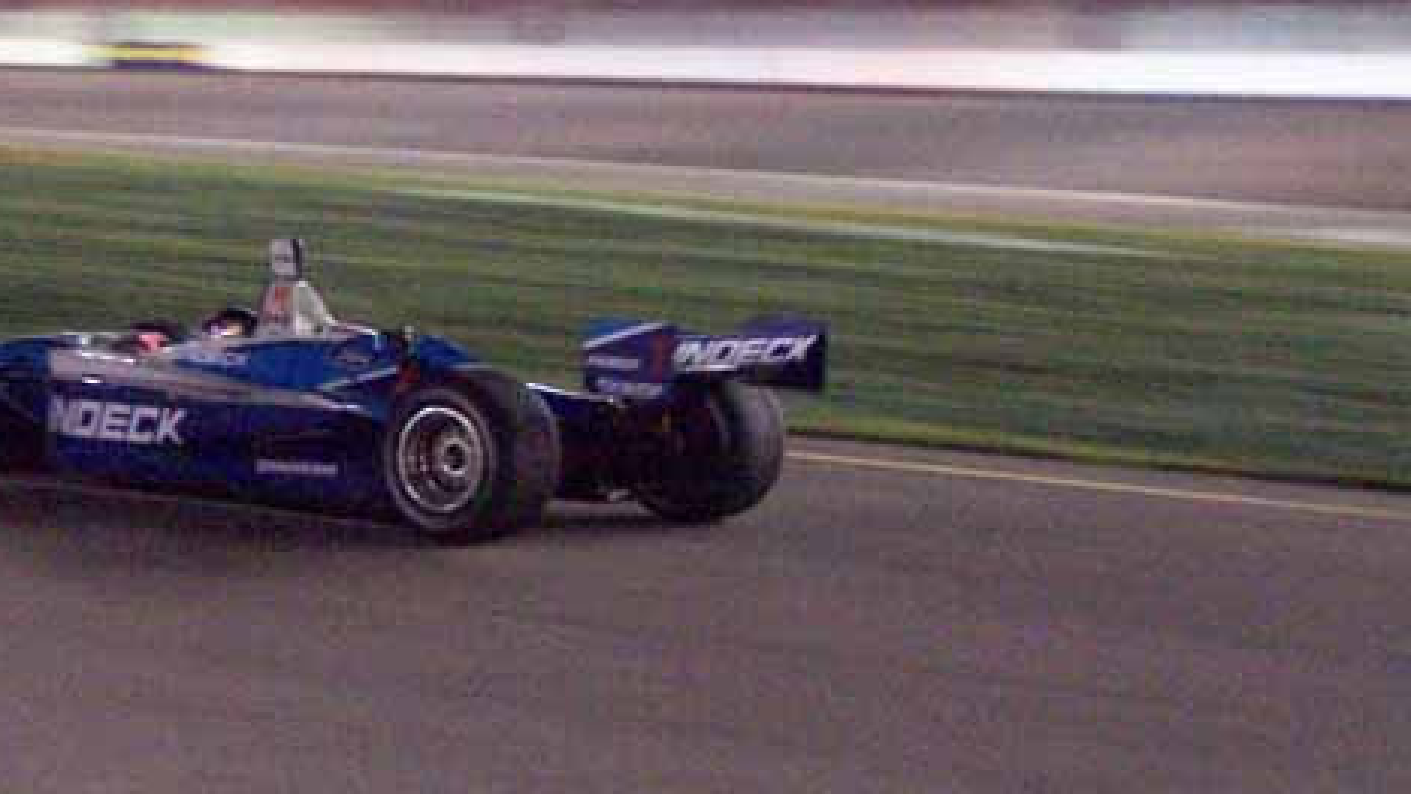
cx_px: 275
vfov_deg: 11.0
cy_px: 323
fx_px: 4117
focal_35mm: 110
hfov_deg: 19.2
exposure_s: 1/60
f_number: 3.2
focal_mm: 9.8
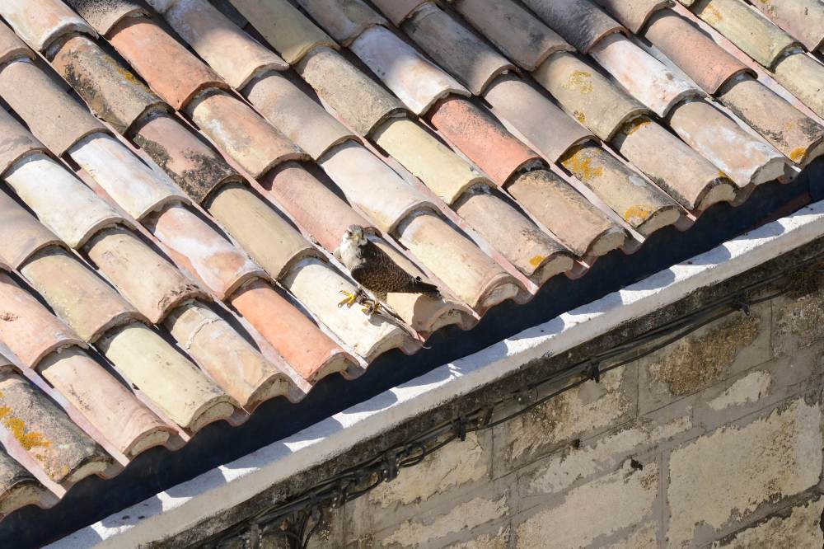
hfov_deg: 10.2
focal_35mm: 202
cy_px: 274
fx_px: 4633
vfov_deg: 6.8
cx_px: 412
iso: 1600
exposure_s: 1/2500
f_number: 8
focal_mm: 135
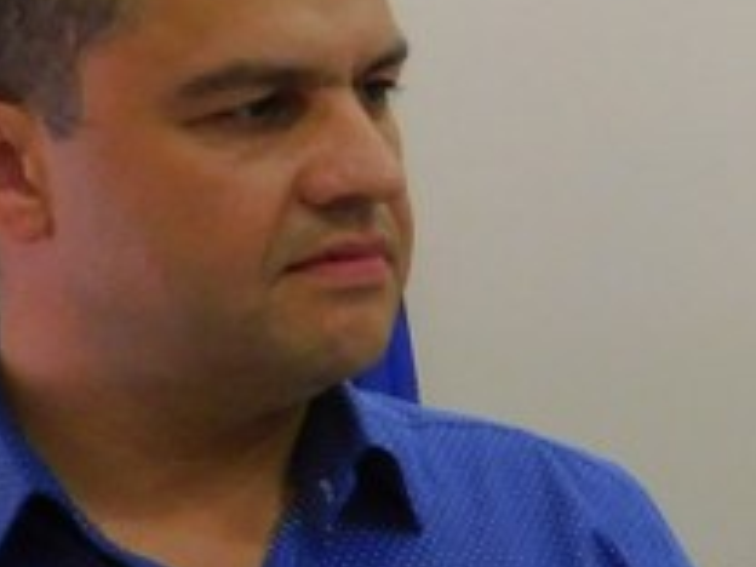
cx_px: 1716
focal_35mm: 177
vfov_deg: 8.4
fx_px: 3866
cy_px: 291
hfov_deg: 10.0
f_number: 3.5
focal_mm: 6.3
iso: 400
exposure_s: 1/25
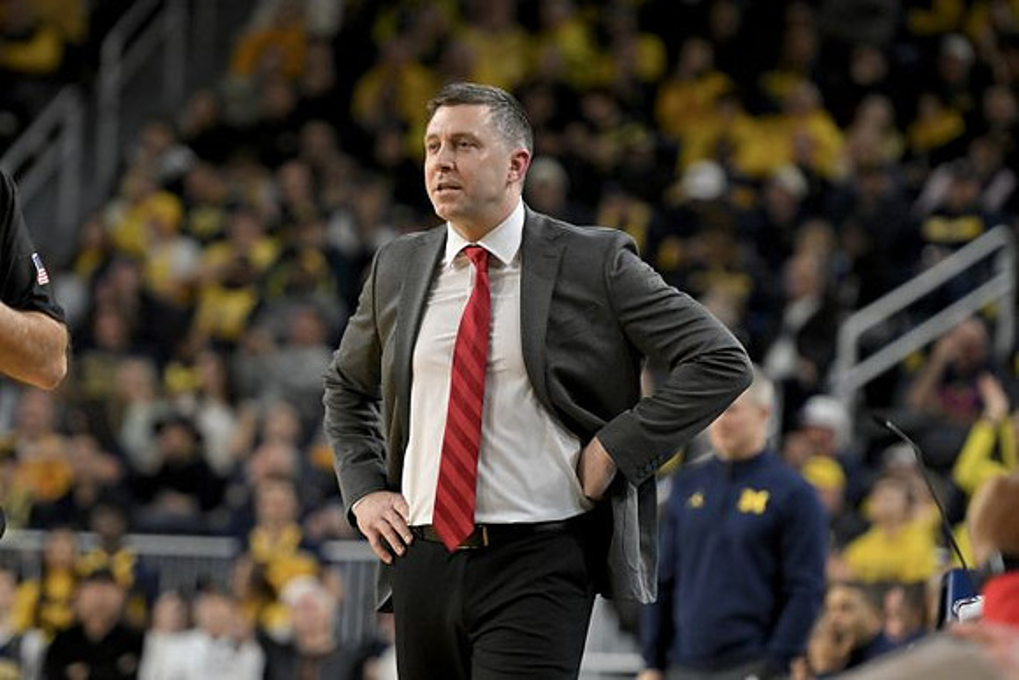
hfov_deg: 8.1
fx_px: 7219
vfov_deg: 5.4
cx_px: 510
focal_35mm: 255
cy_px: 340
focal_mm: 170
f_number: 2.8
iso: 2500
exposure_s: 1/1250
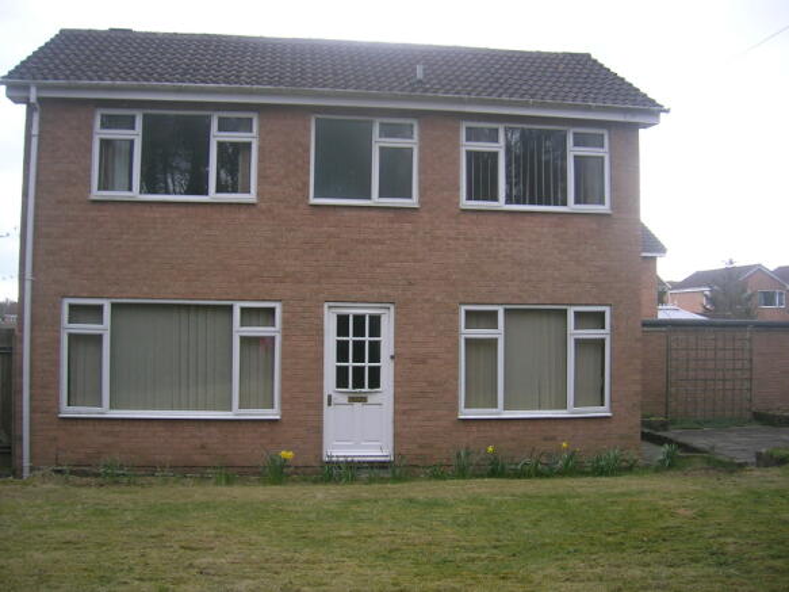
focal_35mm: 35
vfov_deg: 40.7
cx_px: 394
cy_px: 296
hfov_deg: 52.6
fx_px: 798
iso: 50
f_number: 2.8
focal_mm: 5.4
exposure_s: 1/94.3
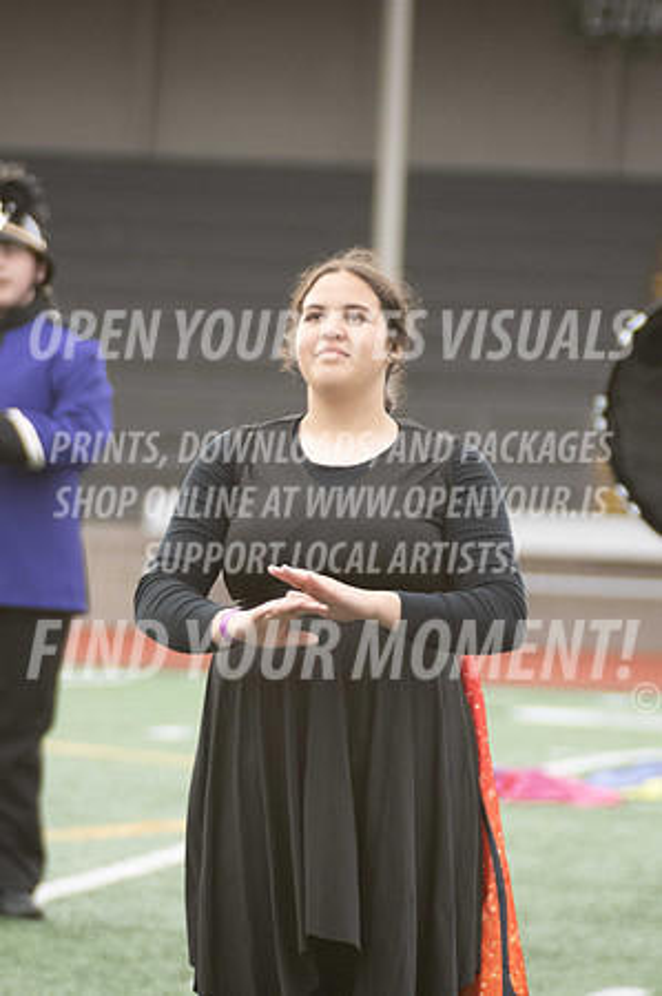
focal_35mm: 360
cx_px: 331
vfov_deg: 5.7
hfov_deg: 3.8
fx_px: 9952
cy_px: 498
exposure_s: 1/1600
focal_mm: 240
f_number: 5.6
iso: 2500
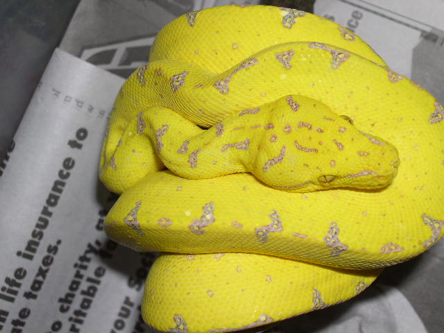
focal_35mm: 62
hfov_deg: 31.2
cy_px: 166
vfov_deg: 23.7
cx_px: 222
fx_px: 795
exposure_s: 1/60
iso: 100
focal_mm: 13.2
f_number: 9.6
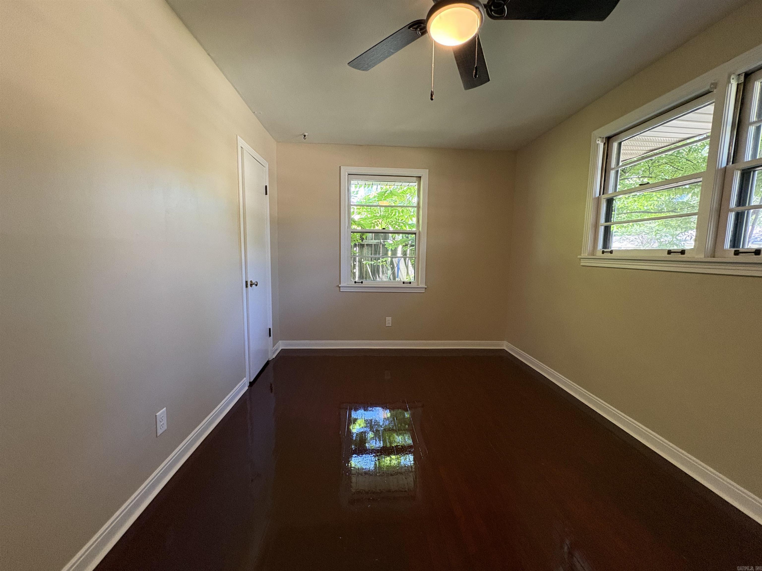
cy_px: 286
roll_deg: -1.1
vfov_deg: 85.7
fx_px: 308
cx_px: 381
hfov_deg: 102.1
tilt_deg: -6.0
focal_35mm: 14
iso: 320
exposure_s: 1/60
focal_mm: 2.22
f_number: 2.2
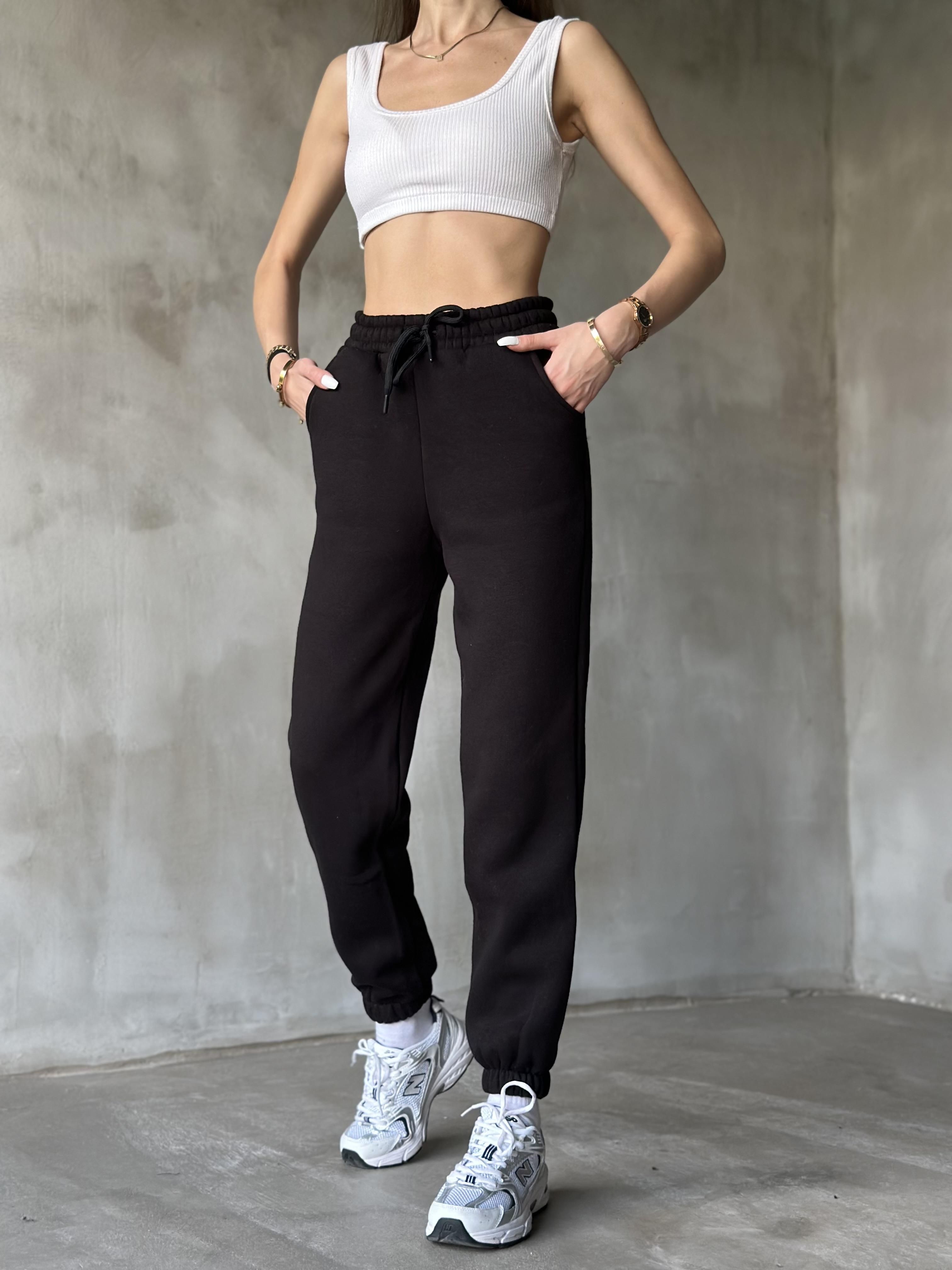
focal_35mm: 48
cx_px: 476
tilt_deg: +2.9
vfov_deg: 39.7
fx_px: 1760
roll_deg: -1.0
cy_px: 635
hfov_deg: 30.3
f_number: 1.78
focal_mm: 6.86
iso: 200
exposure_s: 1/60
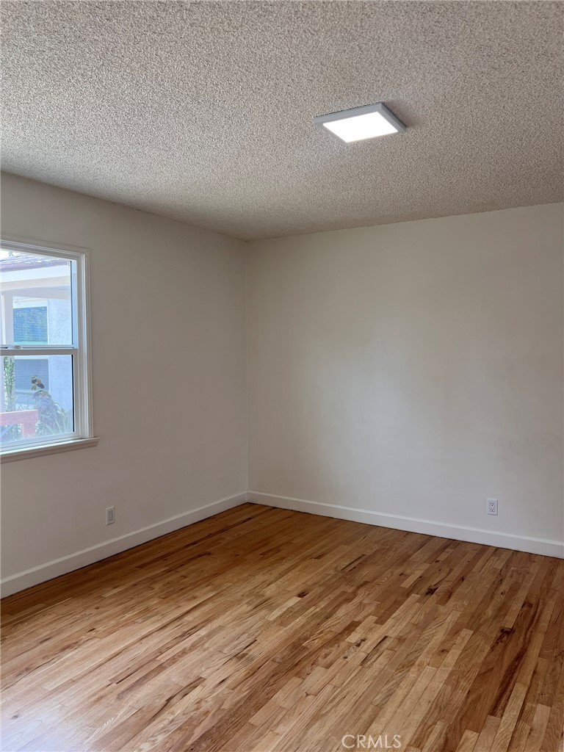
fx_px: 565
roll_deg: +0.2
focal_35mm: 26
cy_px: 376
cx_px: 282
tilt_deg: -1.6
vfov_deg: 67.3
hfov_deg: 53.1
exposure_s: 1/160
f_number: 1.5
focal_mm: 5.7
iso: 50
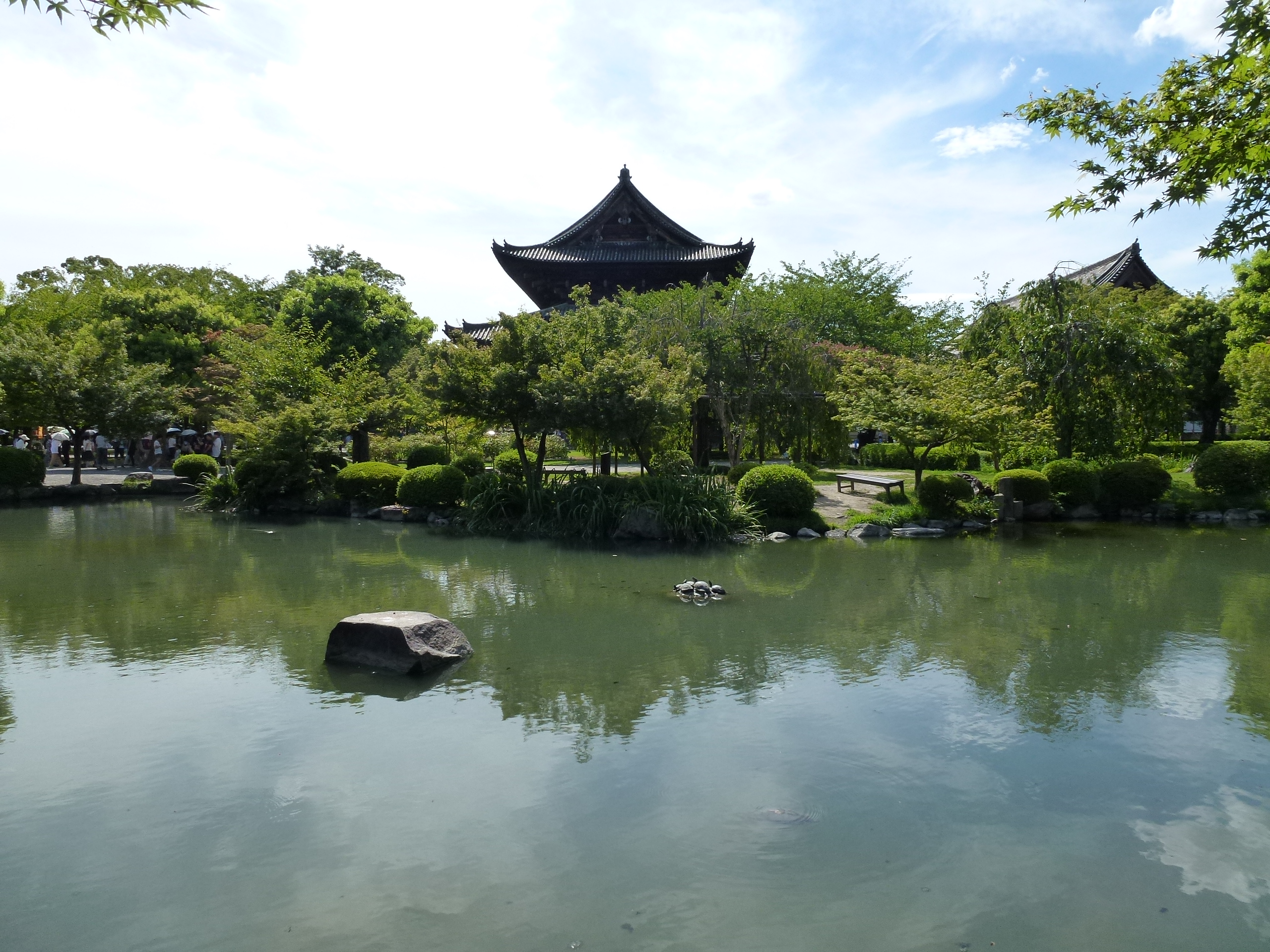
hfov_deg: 71.6
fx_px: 881
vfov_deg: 56.8
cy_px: 476
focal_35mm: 24
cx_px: 635
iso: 160
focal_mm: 4.3
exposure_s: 1/800
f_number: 4
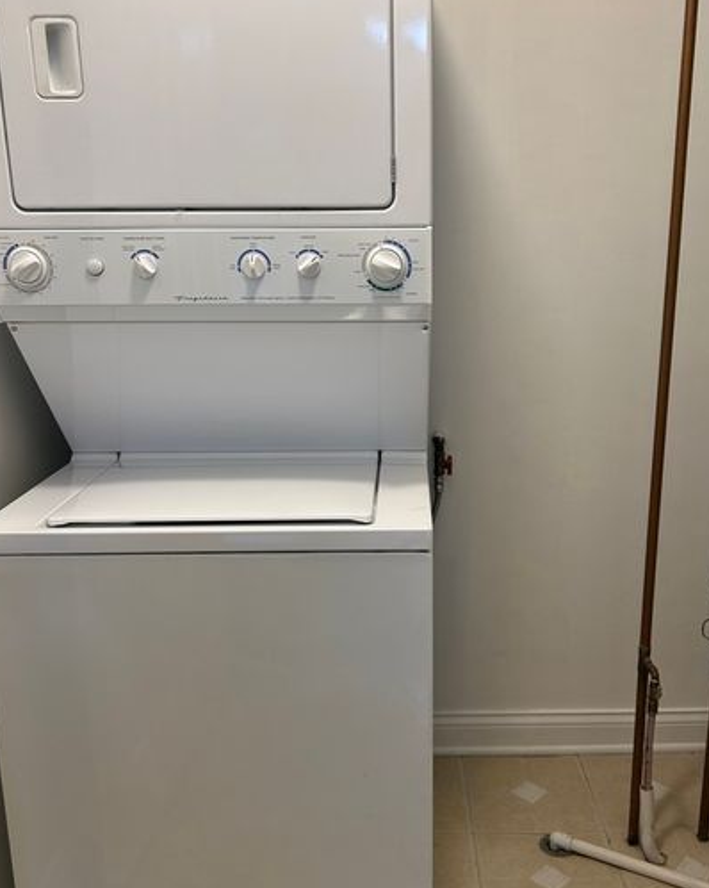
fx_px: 892
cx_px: 395
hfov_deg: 43.3
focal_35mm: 34
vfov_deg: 52.9
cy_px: 459
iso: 80
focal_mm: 5.7
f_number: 1.5
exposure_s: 1/60
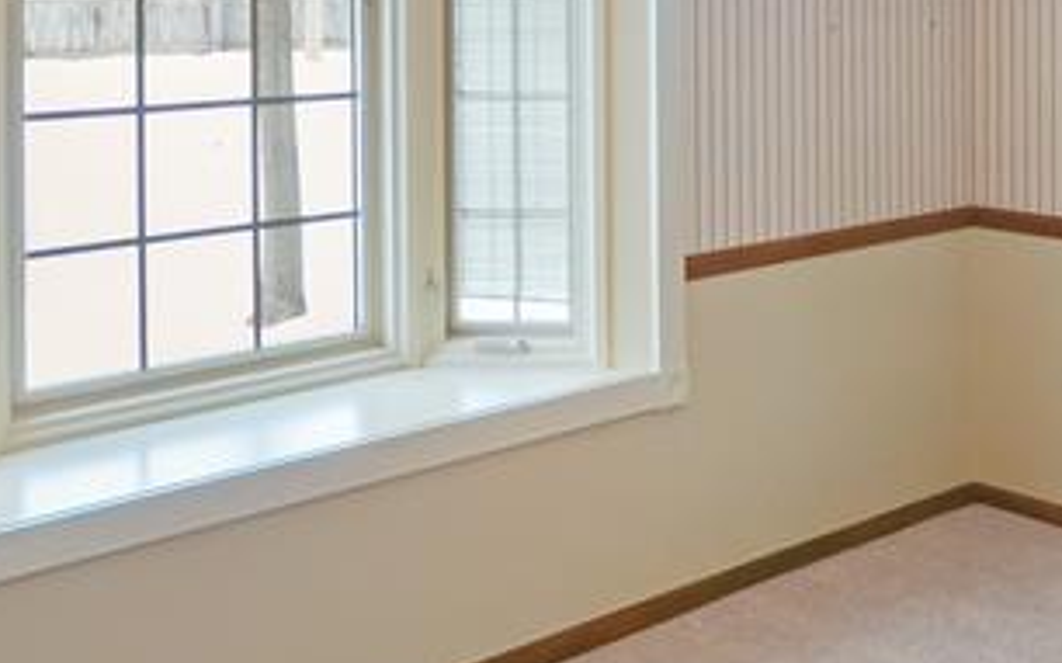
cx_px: 757
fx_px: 1476
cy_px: -10
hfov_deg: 38.8
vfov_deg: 24.1
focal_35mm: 51
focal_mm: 10
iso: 400
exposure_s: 1/100
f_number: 5
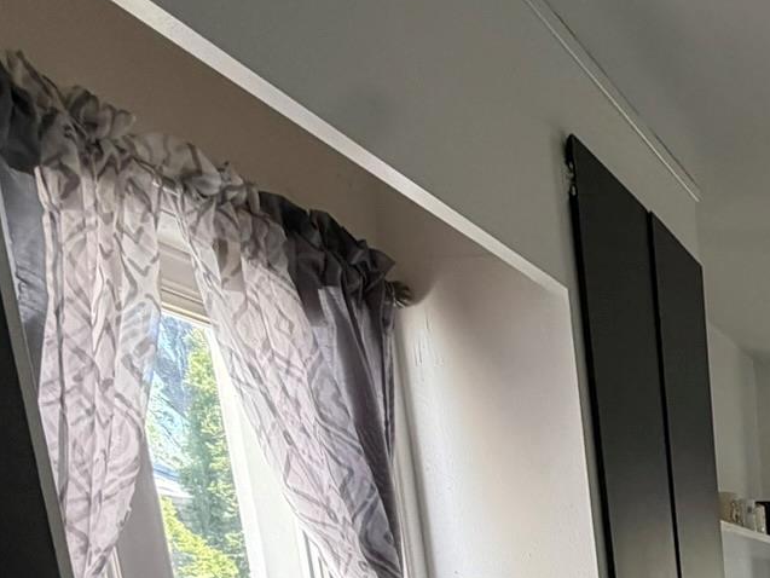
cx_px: 1024
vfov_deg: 25.9
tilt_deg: -11.8
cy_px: 813
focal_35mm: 45
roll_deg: +0.9
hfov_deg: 31.4
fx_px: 1001
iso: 160
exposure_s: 1/121
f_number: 2.2
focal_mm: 2.22
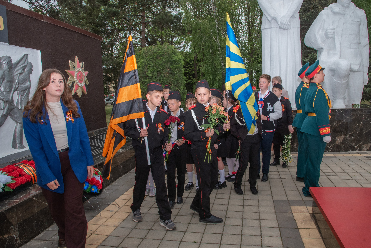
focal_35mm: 27
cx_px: 199
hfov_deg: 67.3
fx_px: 278
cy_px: 121
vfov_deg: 48.0
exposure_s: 1/160
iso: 640
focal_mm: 24
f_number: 10
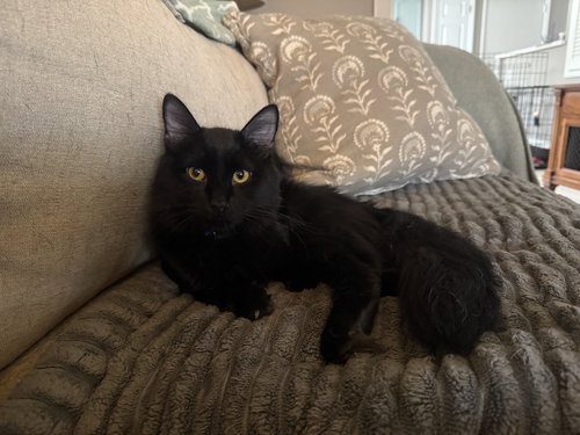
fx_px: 402
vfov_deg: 56.8
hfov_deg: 71.6
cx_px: 290
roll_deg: +2.7
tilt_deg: -15.6
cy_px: 218
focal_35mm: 24
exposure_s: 1/30
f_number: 1.78
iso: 1000
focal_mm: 6.76
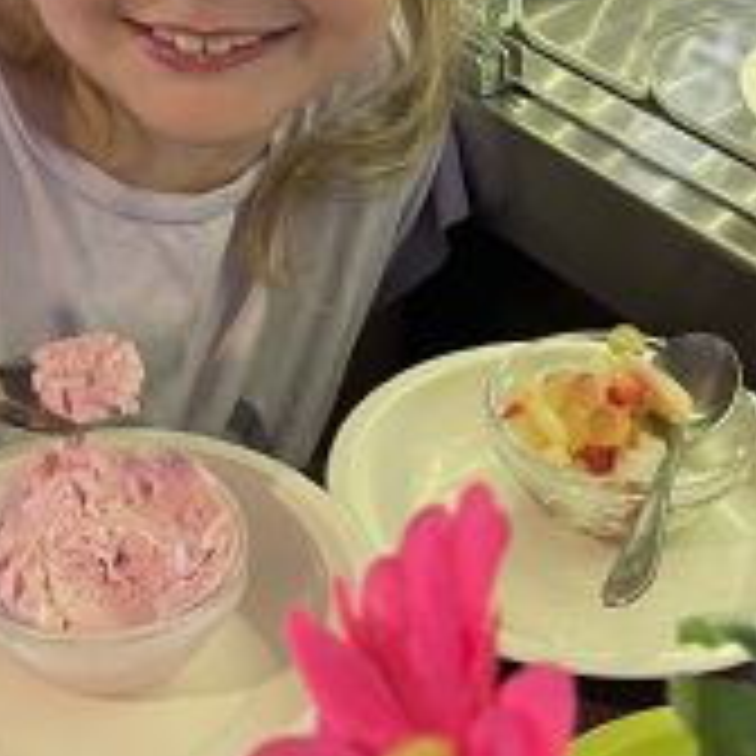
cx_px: 194
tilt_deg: -19.6
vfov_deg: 20.1
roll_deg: +0.9
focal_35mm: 82
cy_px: -90
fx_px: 2026
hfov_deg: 21.0
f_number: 1.6
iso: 400
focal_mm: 4.2
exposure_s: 1/50
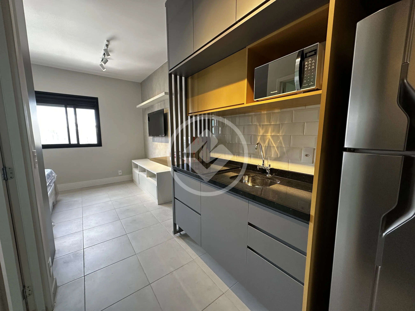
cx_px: 208
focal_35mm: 14
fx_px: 168
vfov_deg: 85.7
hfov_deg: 102.1
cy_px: 156
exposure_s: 1/120
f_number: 2.2
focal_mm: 2.22
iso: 200
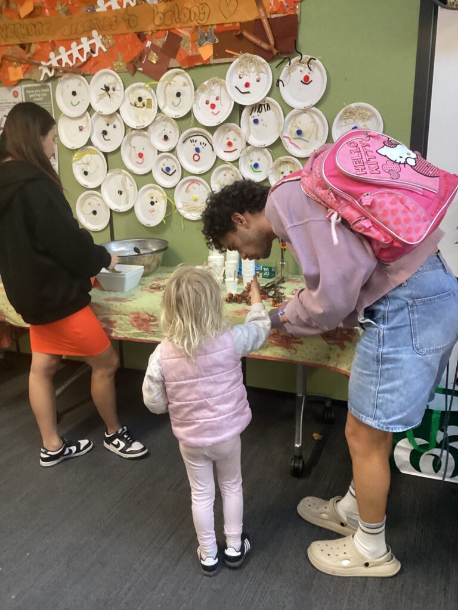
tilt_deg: -17.6
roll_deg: +1.0
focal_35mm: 31
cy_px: 305
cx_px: 229
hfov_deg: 45.4
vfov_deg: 58.4
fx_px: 547
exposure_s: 1/50
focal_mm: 3.3
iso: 250
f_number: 2.4
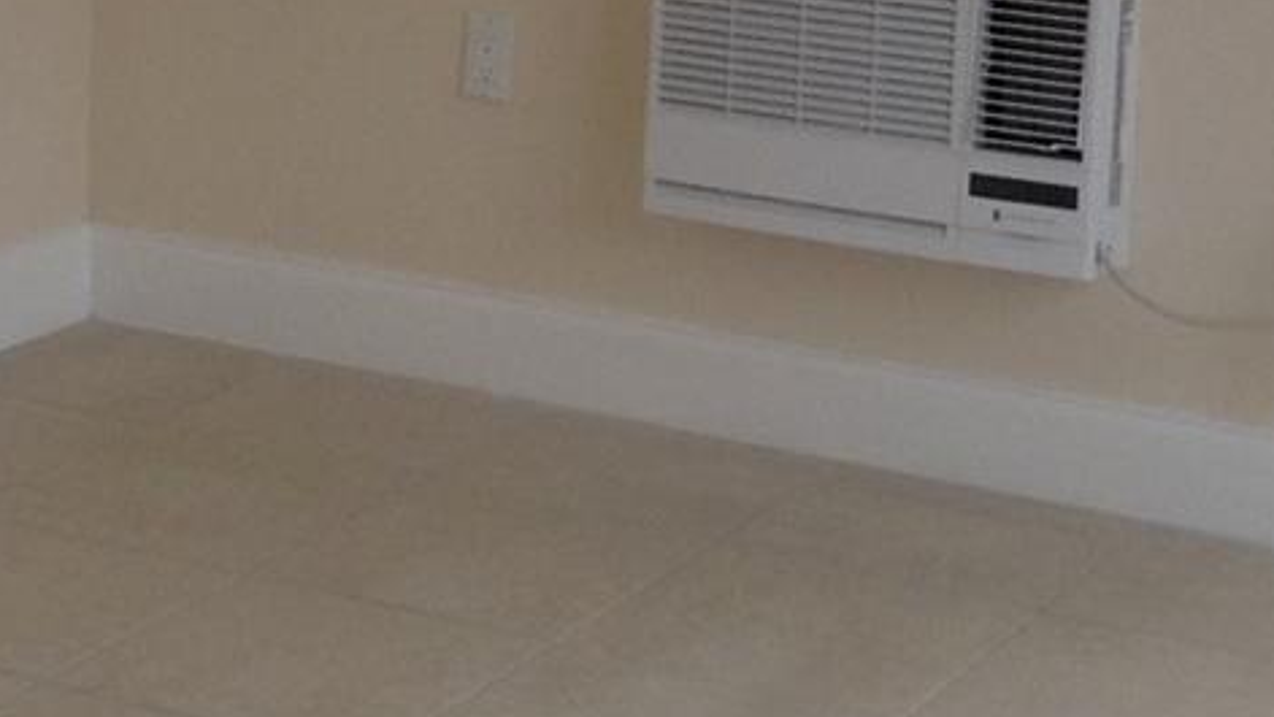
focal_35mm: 122
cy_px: -409
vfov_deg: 9.6
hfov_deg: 17.5
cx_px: 319
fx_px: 4122
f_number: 2.4
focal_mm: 3.3
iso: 32
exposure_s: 1/139
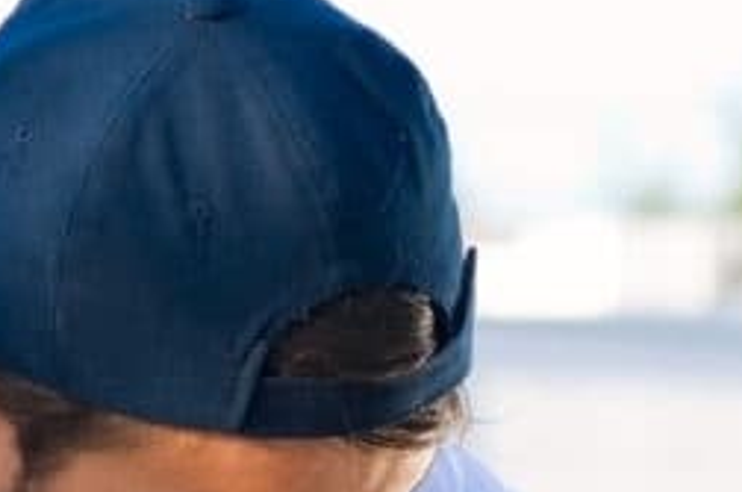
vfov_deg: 1.8
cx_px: 951
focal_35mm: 750
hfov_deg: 2.7
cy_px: 893
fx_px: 15437
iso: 100
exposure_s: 1/100
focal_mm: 105
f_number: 5.6
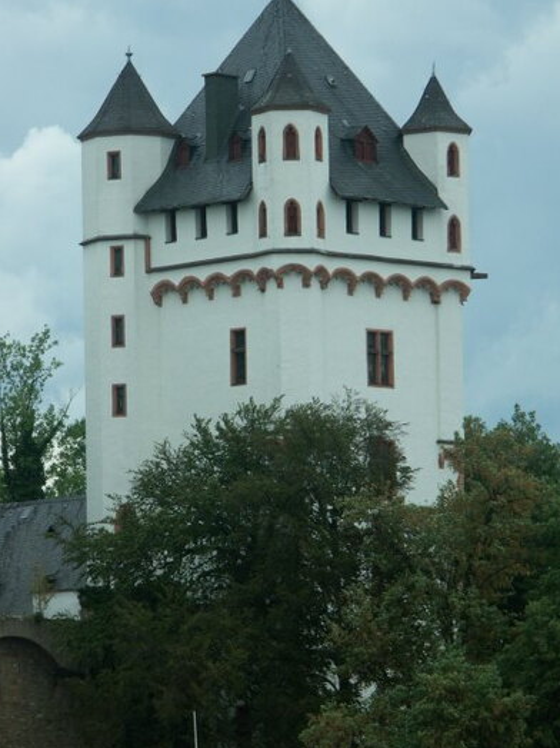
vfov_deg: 9.1
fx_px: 4683
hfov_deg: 6.8
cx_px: 272
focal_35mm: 217
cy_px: 355
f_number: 5
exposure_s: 1/320
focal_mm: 48.46
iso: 100
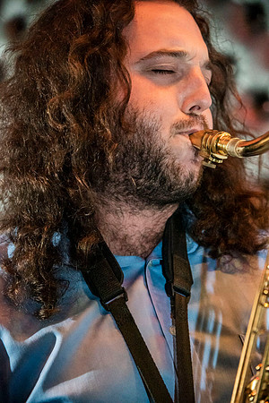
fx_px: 1065
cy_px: 202
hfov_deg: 14.4
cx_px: 134
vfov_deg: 21.5
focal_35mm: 95
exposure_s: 1/200
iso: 6400
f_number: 4
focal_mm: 95
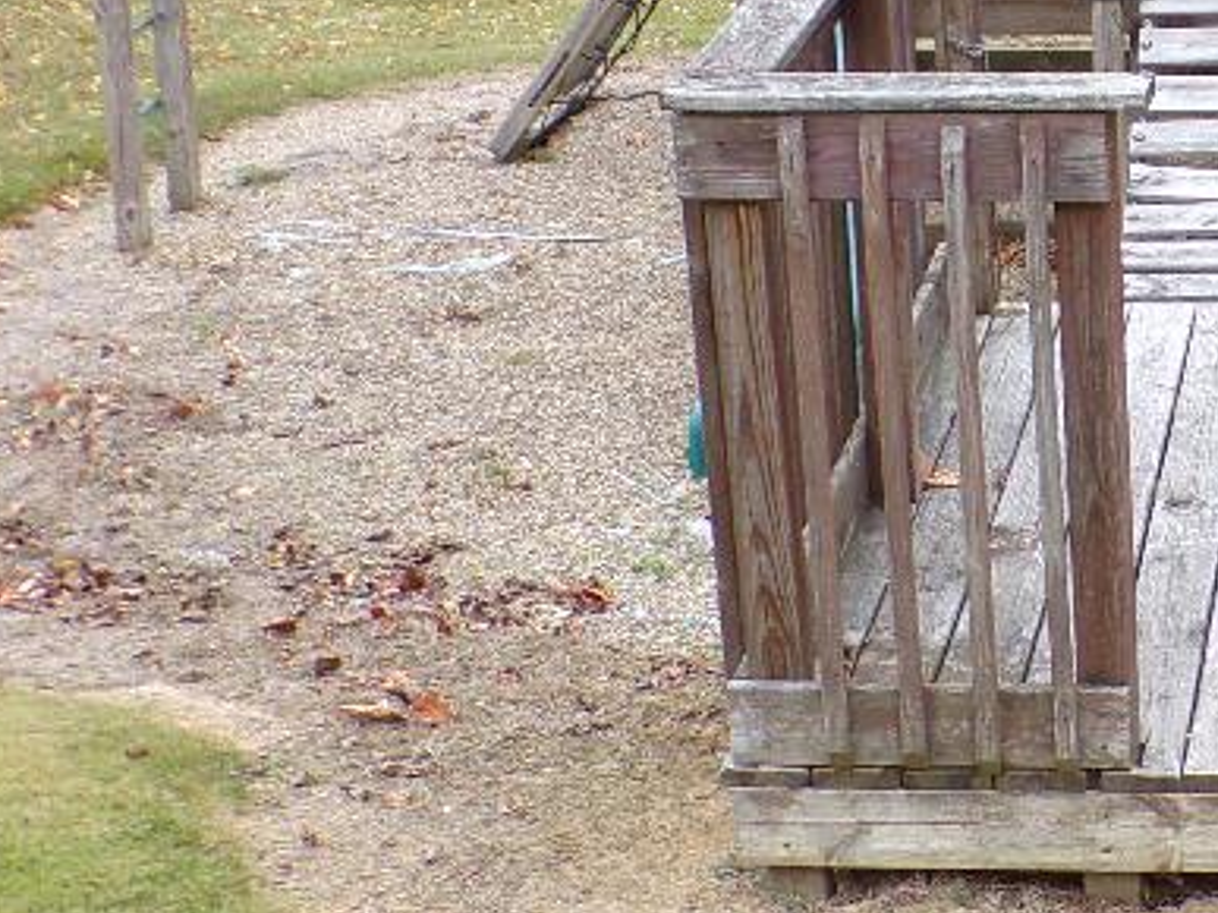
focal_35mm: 98
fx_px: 3447
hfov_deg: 19.0
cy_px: 214
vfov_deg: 15.0
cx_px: 1438
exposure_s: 1/160
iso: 80
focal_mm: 6.6
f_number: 3.3
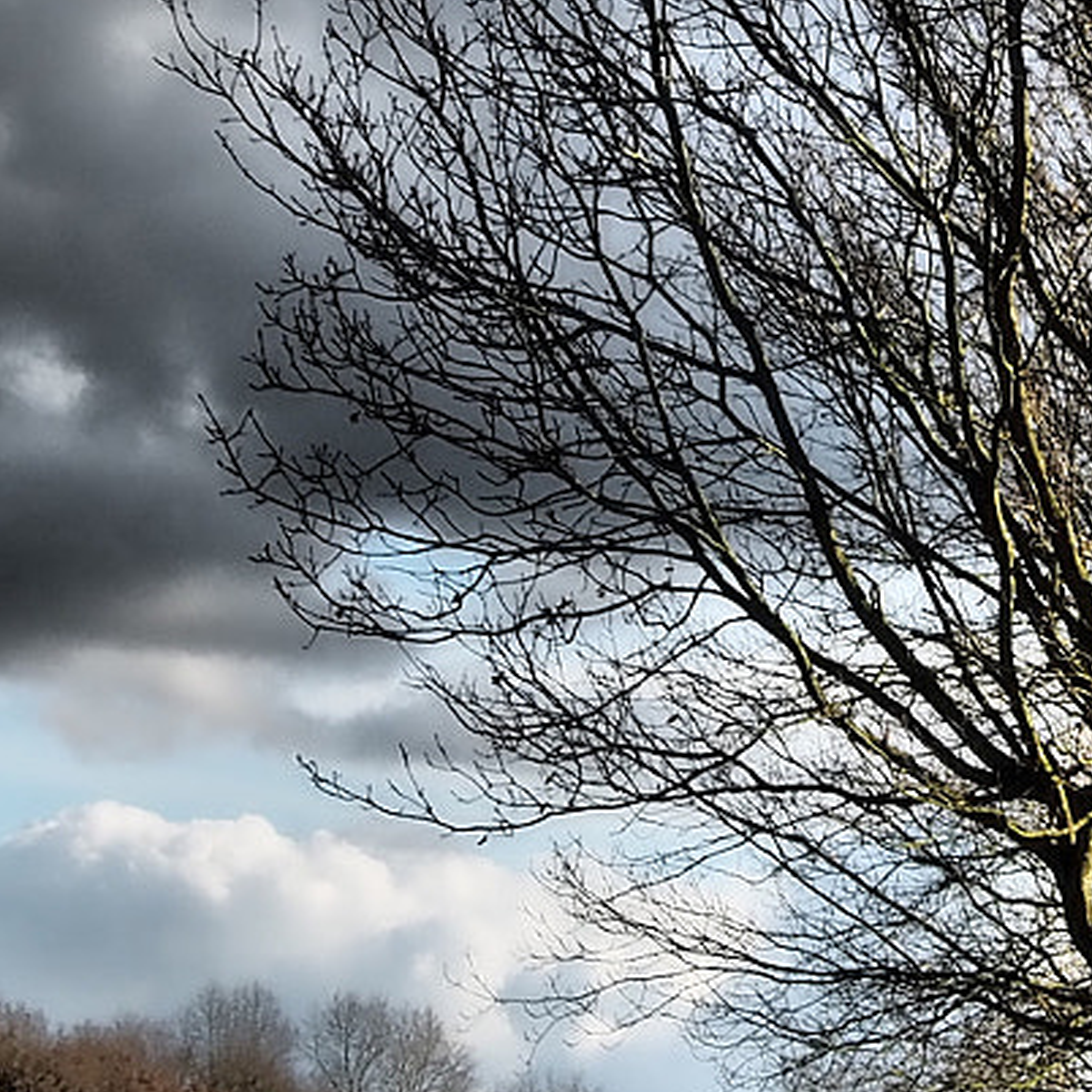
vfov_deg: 10.8
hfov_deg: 10.7
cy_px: 519
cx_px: 1081
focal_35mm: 162
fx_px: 5782
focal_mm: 23
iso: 200
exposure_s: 1/250
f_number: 9
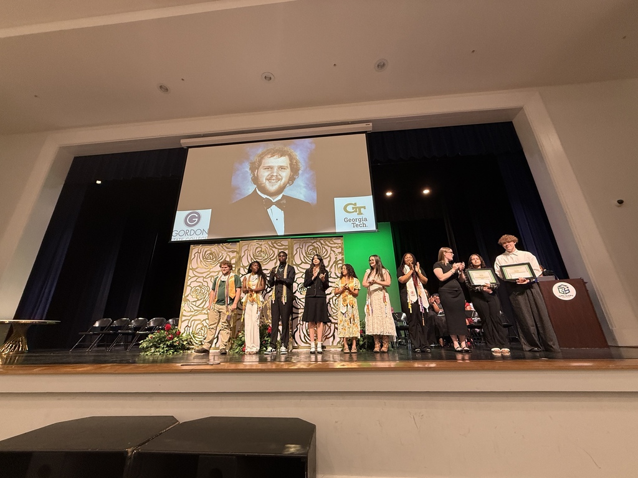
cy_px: 239
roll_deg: +0.6
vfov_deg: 85.7
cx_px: 319
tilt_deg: +20.3
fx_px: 258
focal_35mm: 14
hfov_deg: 102.1
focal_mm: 2.22
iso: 200
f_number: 2.2
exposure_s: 1/60
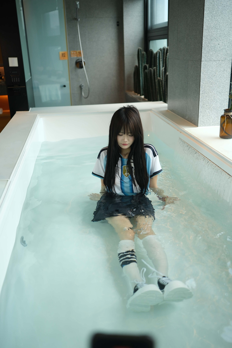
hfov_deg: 37.9
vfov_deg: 54.4
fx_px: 338
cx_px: 116
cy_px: 174
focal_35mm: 35
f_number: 1.4
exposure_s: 1/400
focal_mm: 23
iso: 200
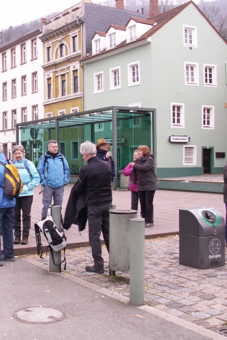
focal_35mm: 49
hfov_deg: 26.5
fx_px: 463
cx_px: 17
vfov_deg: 40.3
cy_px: 169
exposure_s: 1/40
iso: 50
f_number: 5
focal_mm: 5.86
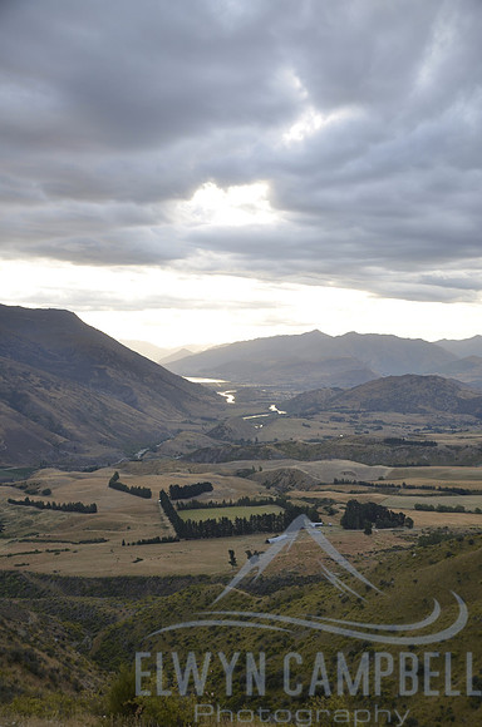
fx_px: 726
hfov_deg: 36.7
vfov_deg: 53.2
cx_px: 241
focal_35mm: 36
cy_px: 364
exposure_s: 1/125
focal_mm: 24
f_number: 5.6
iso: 220
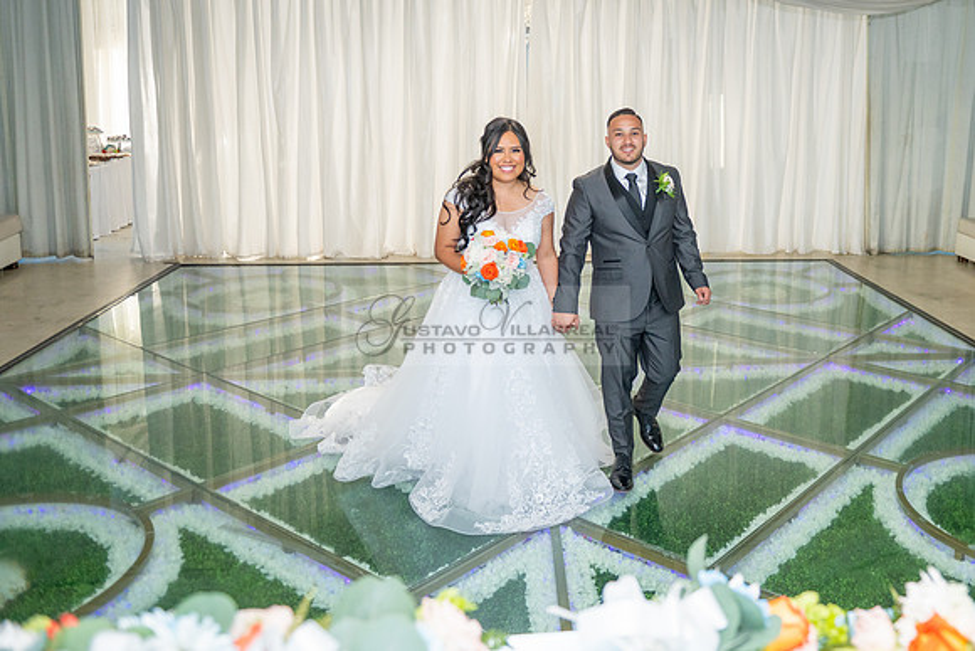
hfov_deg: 56.6
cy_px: 210
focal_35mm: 32
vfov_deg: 40.0
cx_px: 660
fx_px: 880
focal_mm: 24
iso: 800
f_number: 3.2
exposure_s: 1/160
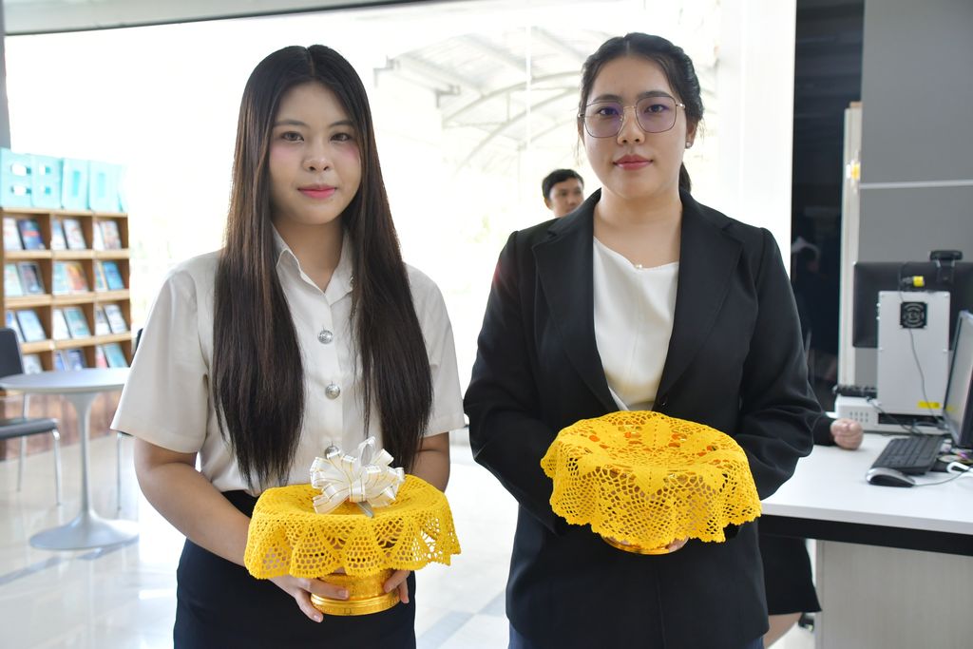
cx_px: 486
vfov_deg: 34.2
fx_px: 1054
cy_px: 324
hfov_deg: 49.5
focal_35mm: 39
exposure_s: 1/125
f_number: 3.8
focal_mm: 26
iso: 1000
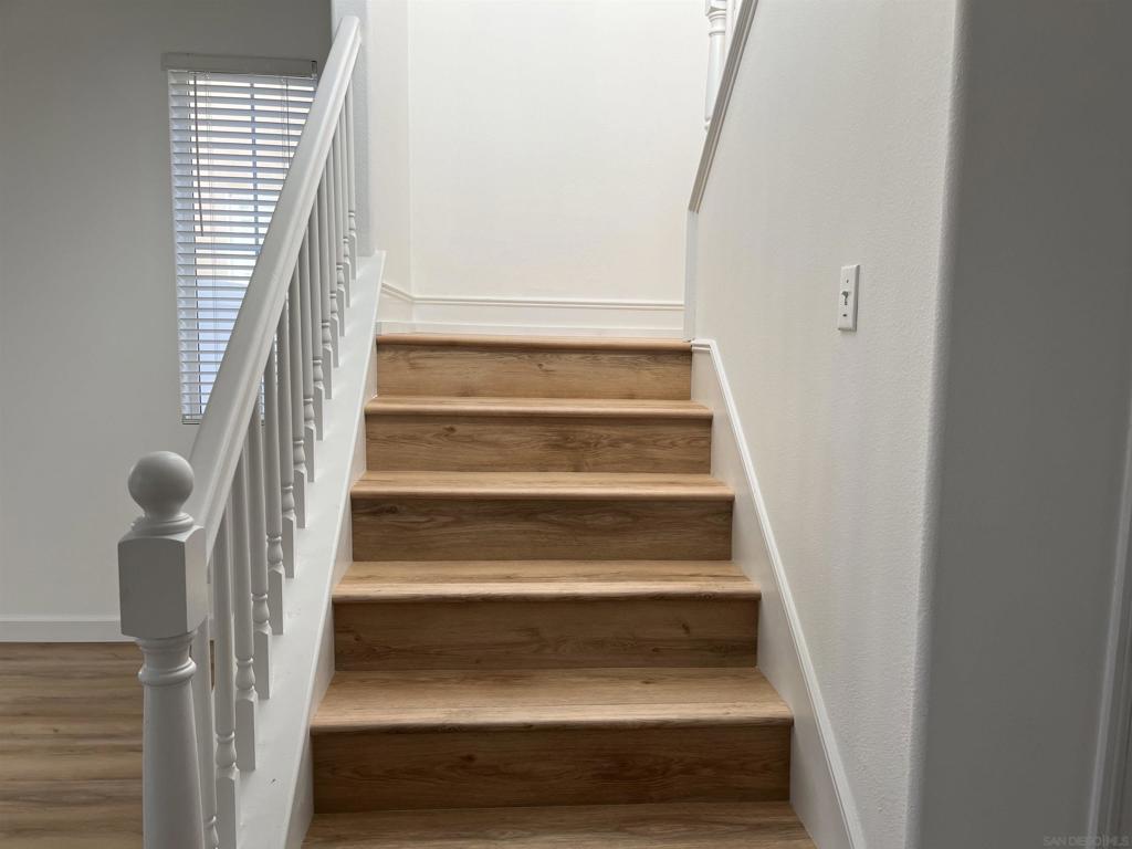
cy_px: 424
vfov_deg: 53.1
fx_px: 850
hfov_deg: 67.3
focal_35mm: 26
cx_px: 566
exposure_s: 1/204
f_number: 1.6
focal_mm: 5.1
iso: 40
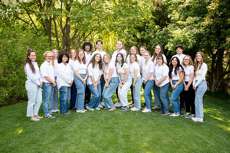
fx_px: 226
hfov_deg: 54.0
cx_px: 111
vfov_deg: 37.4
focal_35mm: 35
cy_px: 77
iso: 320
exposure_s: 1/250
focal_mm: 34
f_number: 3.8
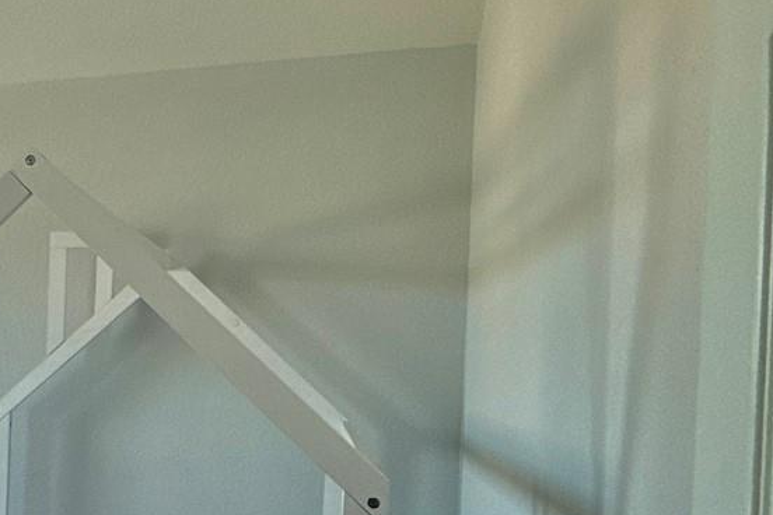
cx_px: -269
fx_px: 1159
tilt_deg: -2.0
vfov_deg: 24.7
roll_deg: -1.5
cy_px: 395
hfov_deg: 28.9
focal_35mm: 54
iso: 100
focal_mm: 2.22
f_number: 2.2
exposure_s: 1/99
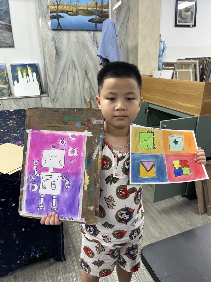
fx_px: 211
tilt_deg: -21.1
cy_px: 141
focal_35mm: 26
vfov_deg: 67.3
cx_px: 106
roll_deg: +1.4
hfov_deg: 53.1
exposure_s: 1/100
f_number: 1.6
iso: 125
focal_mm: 5.1
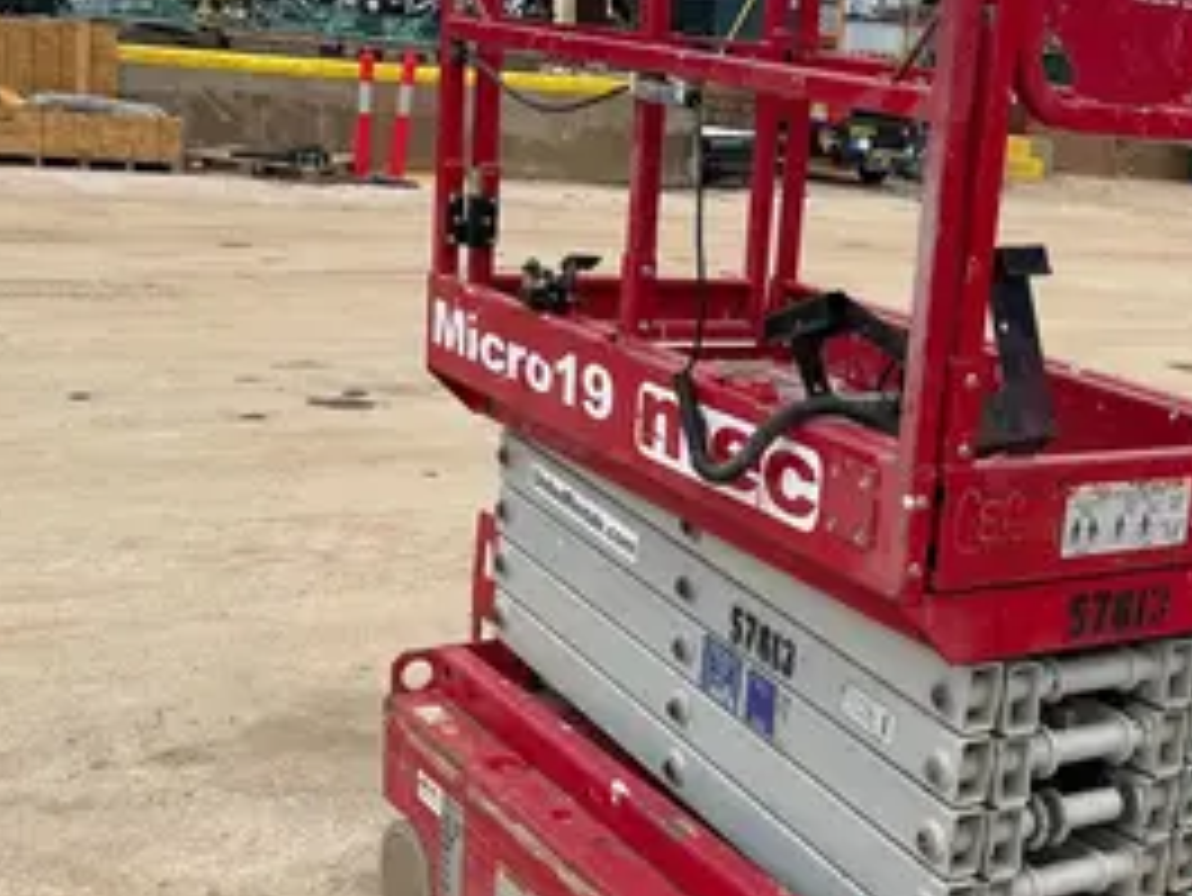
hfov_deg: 34.5
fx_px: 1860
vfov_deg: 27.0
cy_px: 529
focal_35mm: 54
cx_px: 949
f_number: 1.6
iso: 50
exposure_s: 1/2309
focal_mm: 5.1
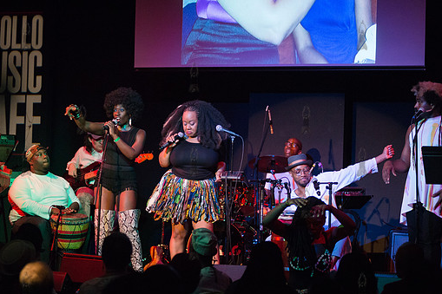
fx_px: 1399
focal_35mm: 114
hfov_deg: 17.9
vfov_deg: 12.0
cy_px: 161
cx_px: 194
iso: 4000
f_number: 2.8
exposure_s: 1/200
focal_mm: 100
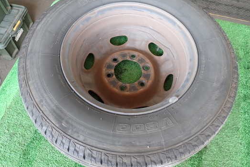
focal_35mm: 30
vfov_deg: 43.6
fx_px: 208
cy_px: 76
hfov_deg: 61.9
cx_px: 128
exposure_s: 1/60
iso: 125
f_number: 2
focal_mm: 4.5
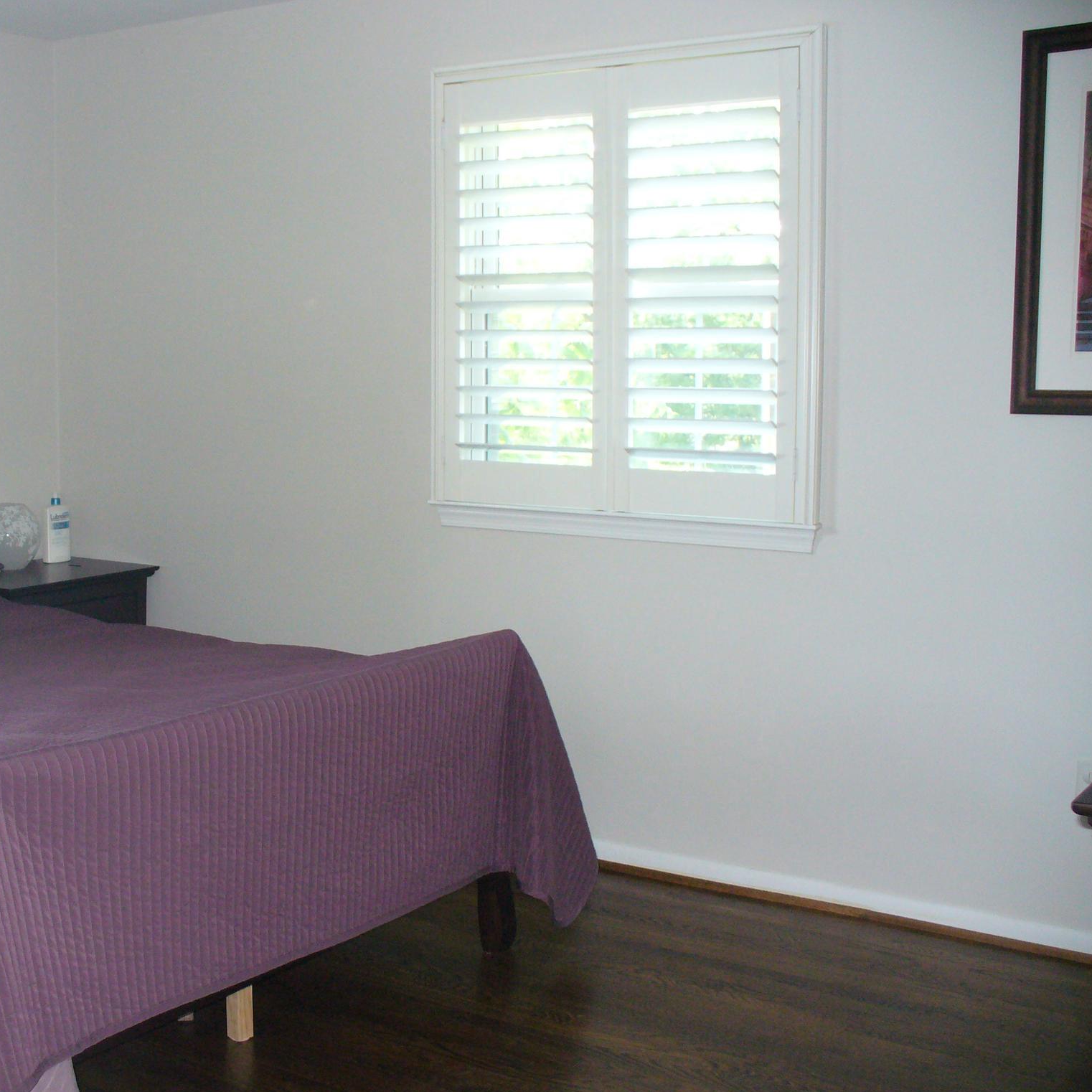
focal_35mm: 44
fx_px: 1570
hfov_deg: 37.9
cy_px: 550
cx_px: 361
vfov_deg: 38.3
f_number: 2.8
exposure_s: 1/30
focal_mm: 6.1
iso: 200
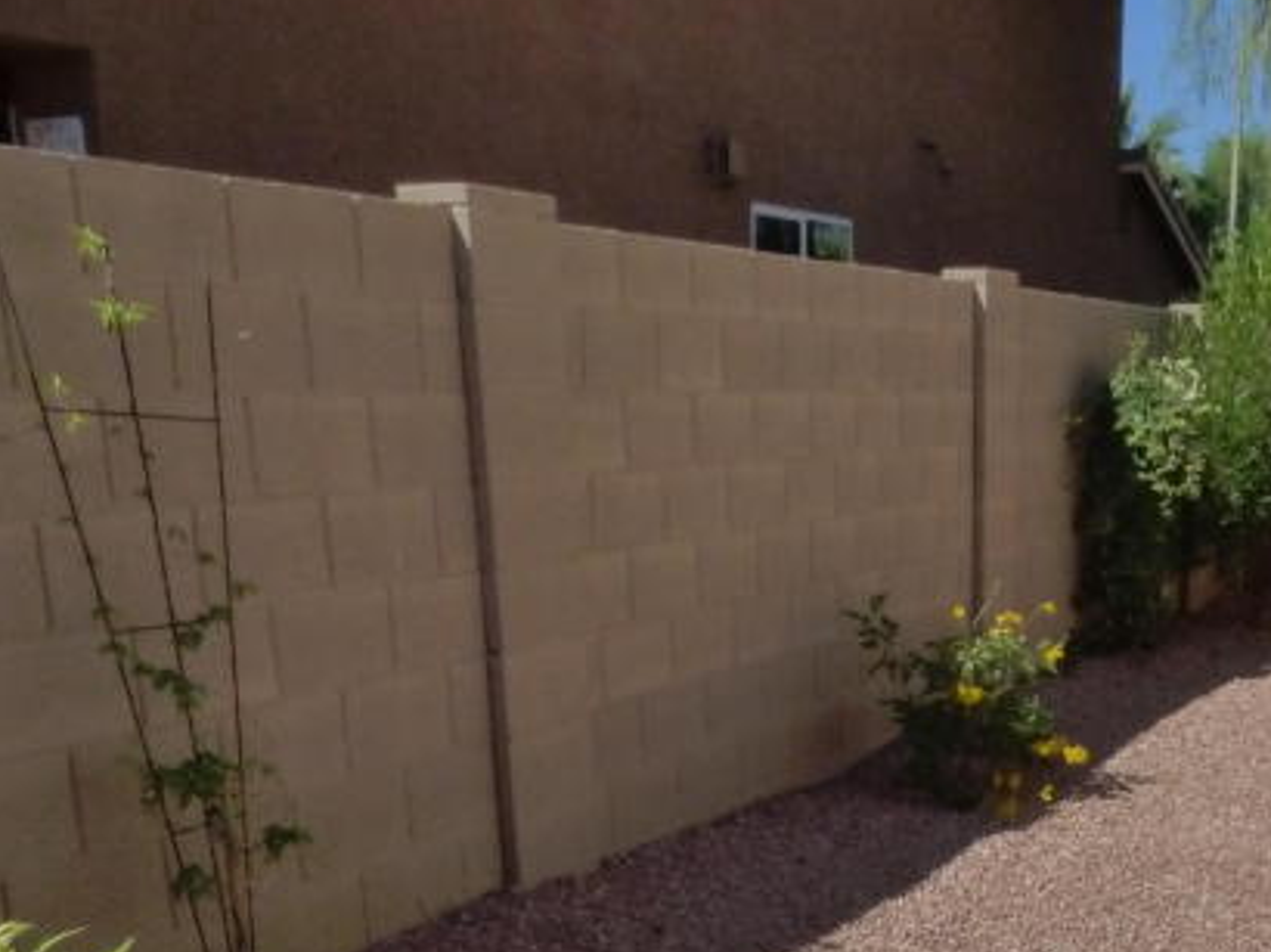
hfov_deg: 36.8
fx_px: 1835
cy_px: 1067
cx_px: 1032
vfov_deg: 26.6
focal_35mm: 50
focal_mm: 3.58
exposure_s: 1/1600
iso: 400
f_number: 5
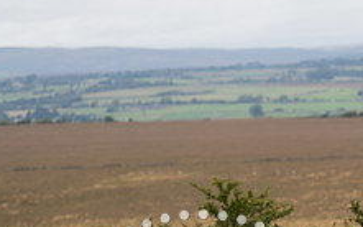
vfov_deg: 4.0
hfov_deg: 6.4
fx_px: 3234
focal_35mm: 327
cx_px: 458
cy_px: 280
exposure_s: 1/800
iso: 200
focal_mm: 122
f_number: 3.2
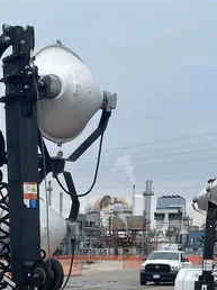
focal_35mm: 74
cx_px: 13
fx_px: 620
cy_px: 378
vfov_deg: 23.3
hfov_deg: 19.4
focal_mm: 4.2
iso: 50
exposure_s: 1/1642
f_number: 1.6
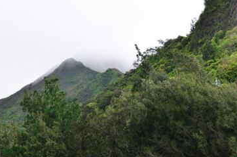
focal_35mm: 122
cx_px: 202
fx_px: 801
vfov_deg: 11.2
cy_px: 75
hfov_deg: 16.7
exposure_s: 1/160
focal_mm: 46
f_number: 8
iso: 400
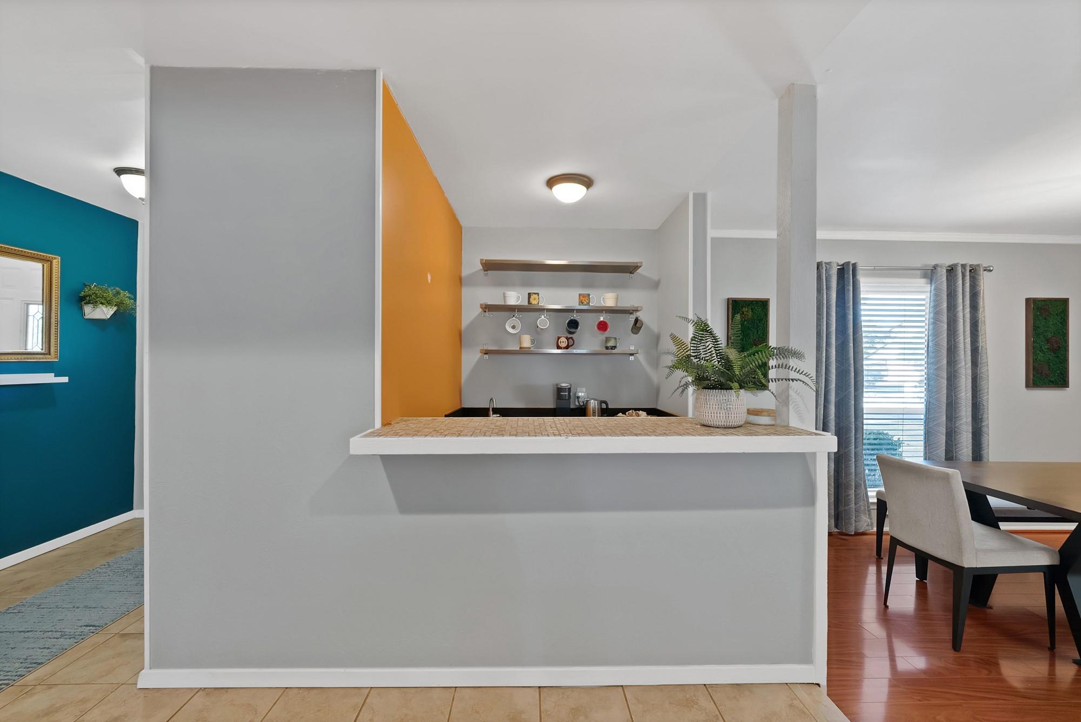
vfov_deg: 81.3
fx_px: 421
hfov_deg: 104.2
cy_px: 361
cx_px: 540
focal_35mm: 14
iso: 640
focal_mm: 14
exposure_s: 1
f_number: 9
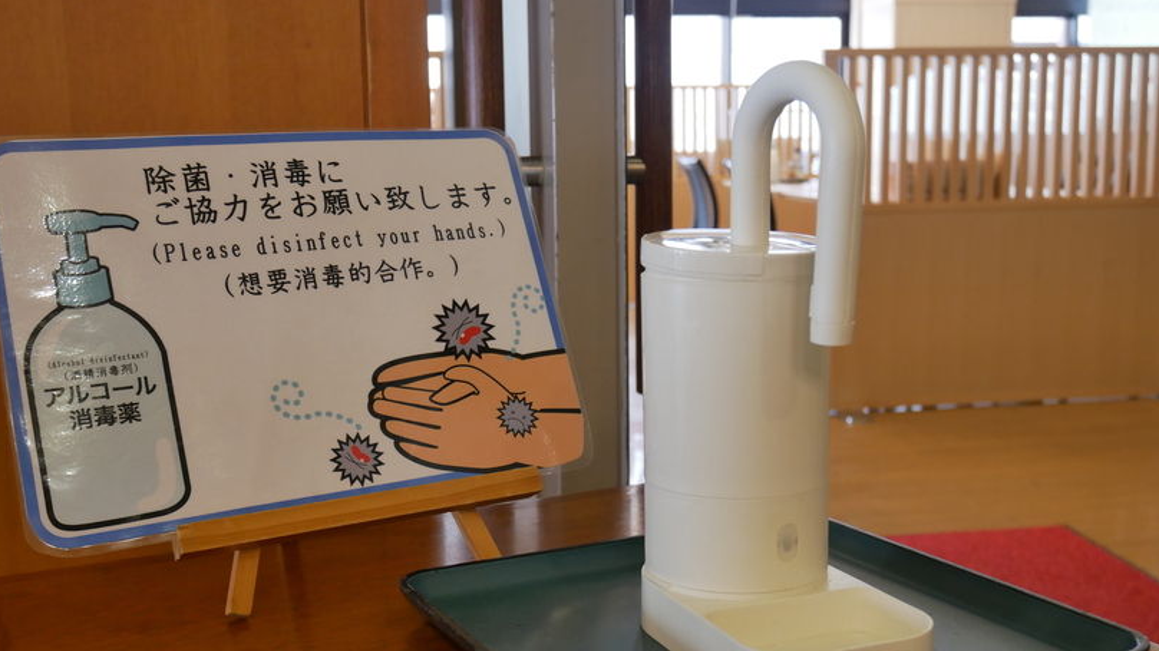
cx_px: 577
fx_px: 1352
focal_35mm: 44
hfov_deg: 46.4
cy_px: 344
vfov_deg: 27.1
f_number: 4.6
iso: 800
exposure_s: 1/60
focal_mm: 20
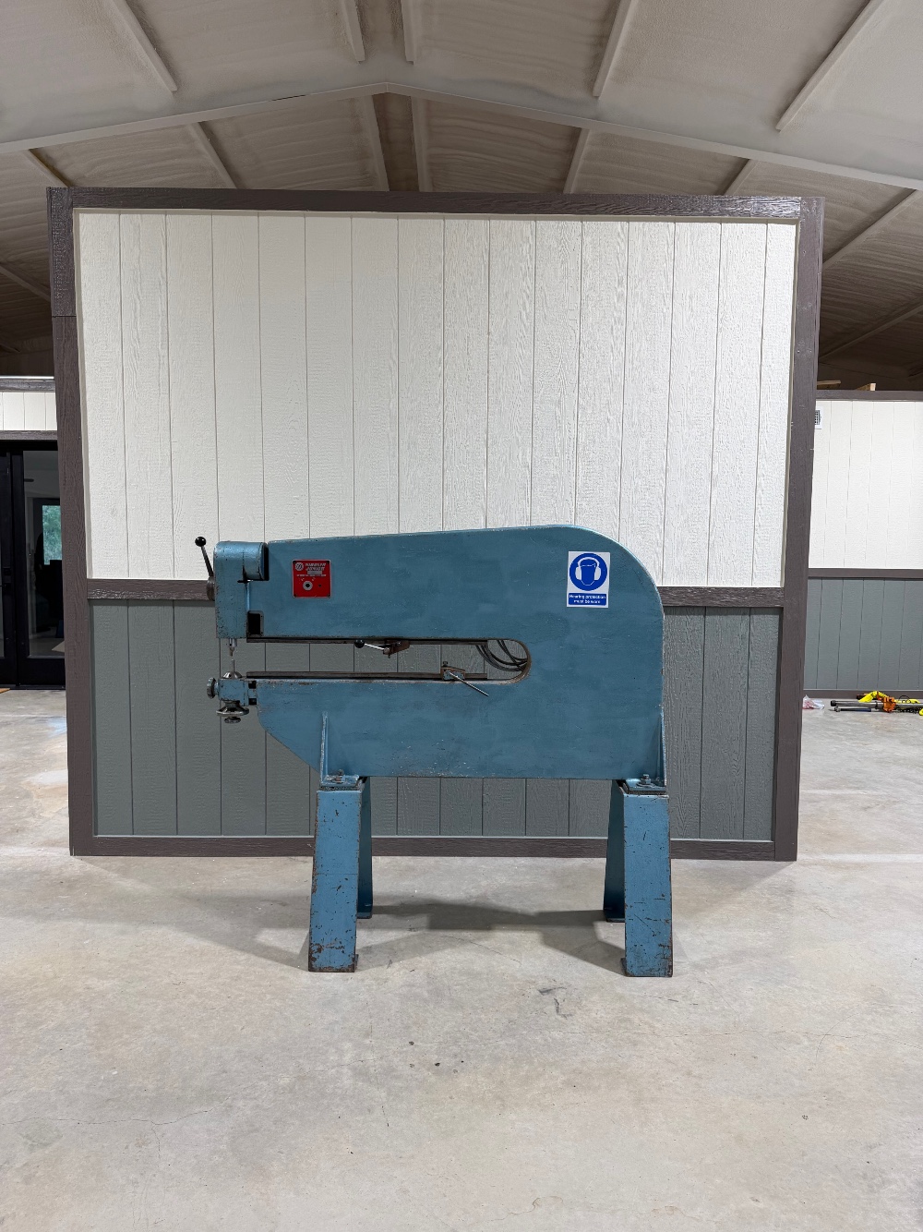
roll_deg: -0.8
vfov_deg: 71.6
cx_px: 462
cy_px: 616
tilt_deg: -5.2
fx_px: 854
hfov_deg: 56.8
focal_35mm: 24
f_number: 1.78
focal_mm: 6.76
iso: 100
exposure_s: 1/120
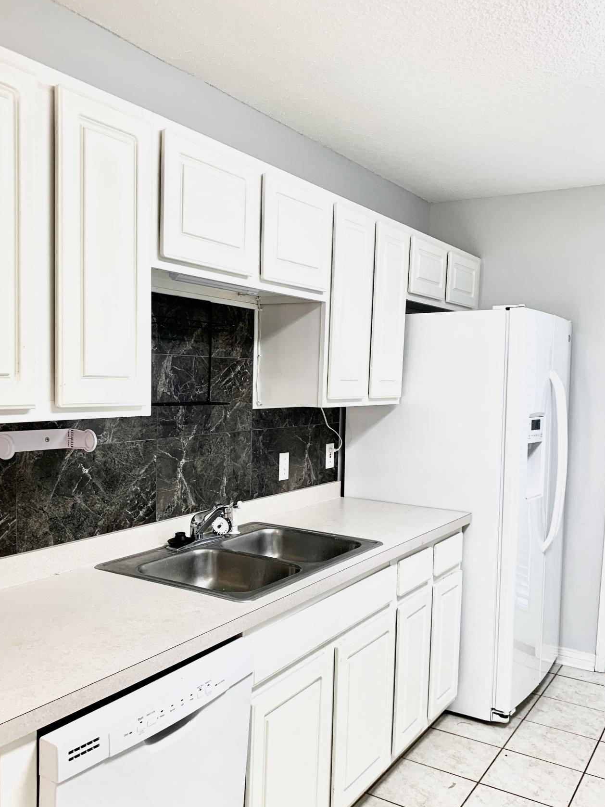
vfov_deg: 58.2
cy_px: 446
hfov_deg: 45.3
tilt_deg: -4.6
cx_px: 257
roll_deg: -1.7
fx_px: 722
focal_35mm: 31
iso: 80
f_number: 1.8
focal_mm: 4.25
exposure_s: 1/120
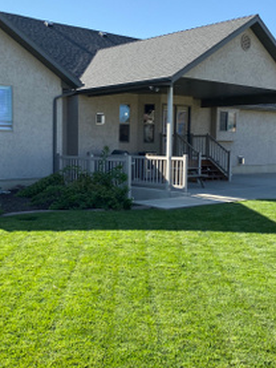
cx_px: 90
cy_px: 178
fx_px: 478
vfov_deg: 42.1
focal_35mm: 45
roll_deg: -1.3
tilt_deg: -4.0
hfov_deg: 31.9
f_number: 1.8
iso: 32
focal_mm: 4.25
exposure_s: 1/1678
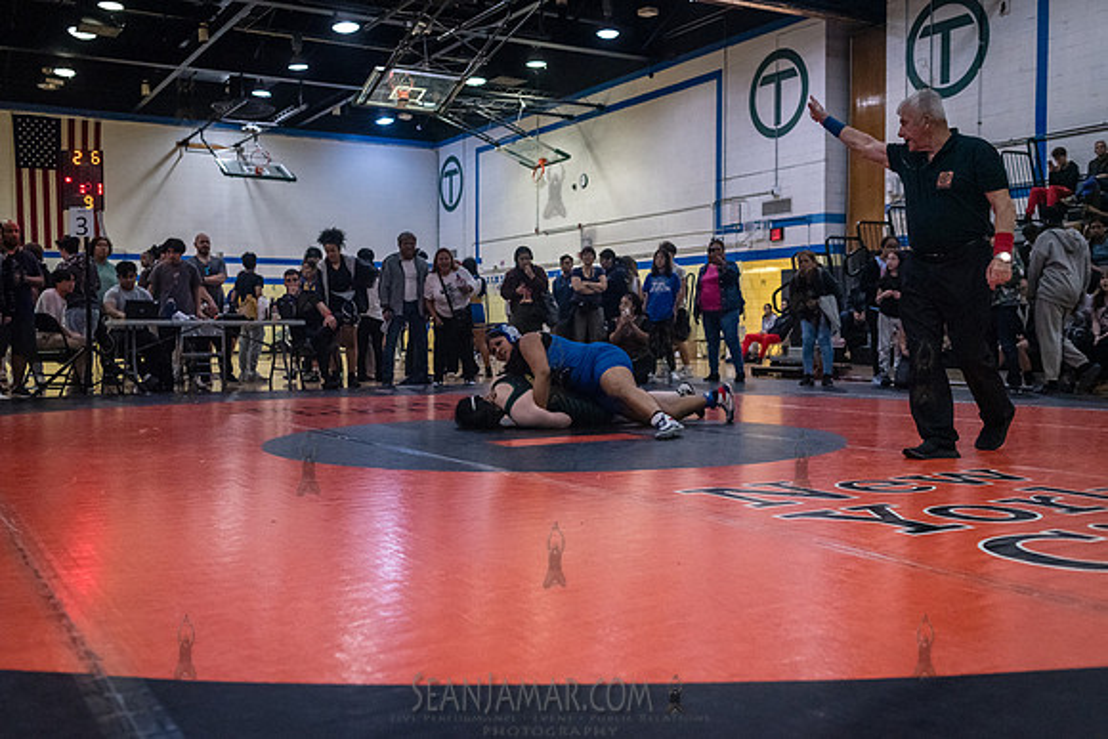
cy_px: 370
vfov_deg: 36.7
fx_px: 1115
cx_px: 554
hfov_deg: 52.8
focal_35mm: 36
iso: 5000
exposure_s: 1/1000
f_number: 3.2
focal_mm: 35
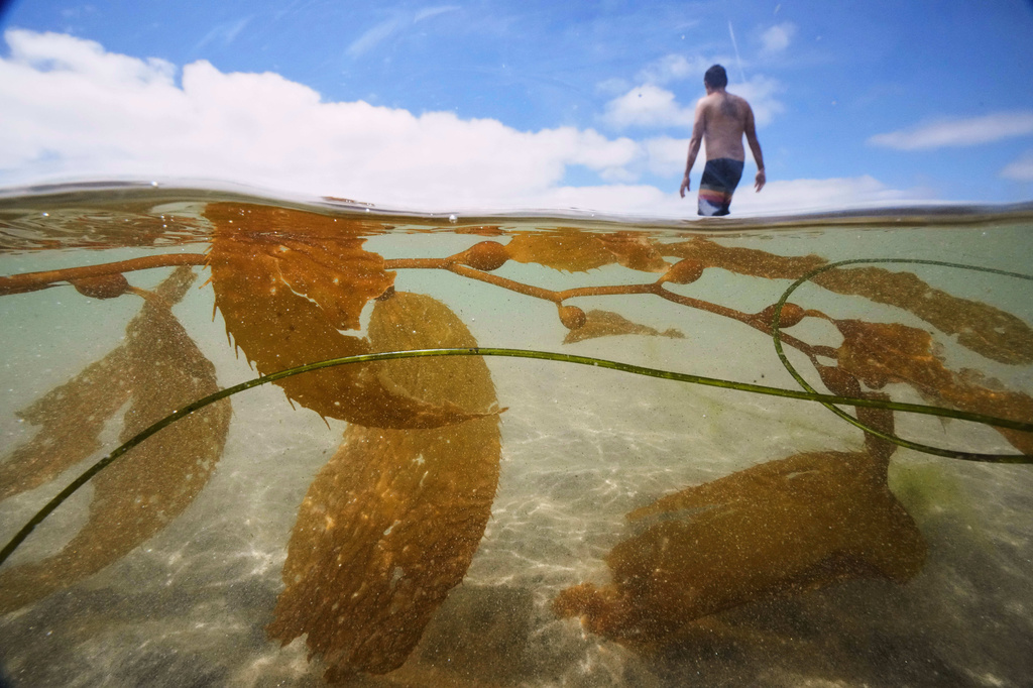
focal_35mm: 16
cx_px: 516
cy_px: 344
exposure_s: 1/2000
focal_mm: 16
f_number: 20
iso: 4000
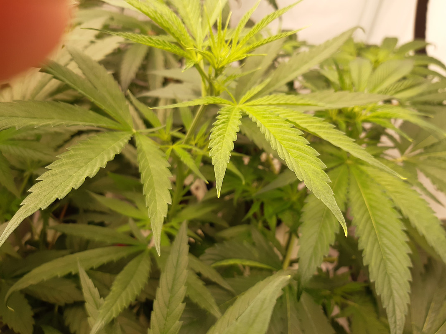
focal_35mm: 26
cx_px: 223
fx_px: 335
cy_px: 167
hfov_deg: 67.3
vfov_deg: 53.1
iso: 40
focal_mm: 3.92
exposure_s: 1/201
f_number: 1.7
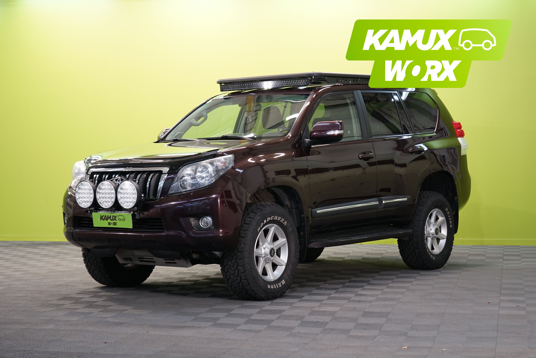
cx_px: 268
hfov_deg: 28.8
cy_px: 179
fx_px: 1042
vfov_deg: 19.5
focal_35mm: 70
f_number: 5.6
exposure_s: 1/25
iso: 500
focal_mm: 70
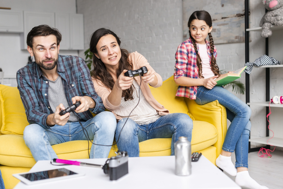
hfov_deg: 39.6
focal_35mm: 50
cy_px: 94
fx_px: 393
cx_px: 142
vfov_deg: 27.0
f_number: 3.2
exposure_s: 1/250
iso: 500
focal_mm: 50
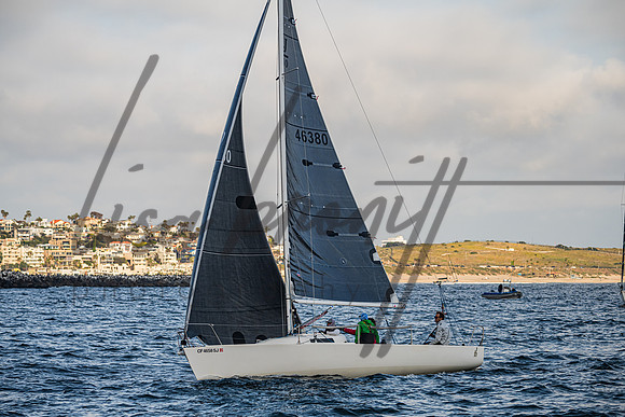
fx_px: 2574
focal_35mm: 148
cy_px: 208
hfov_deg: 13.8
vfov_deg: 9.3
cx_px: 312
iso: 400
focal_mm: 145
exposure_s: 1/1600
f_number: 5.6
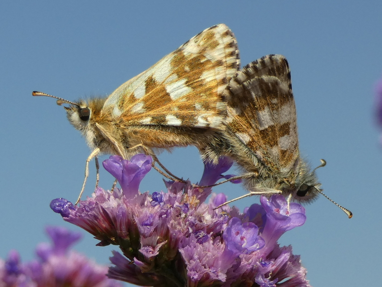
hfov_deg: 18.4
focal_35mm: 107
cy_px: 144
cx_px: 191
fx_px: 1181
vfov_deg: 13.8
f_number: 4.9
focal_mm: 19.2
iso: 80
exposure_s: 1/250
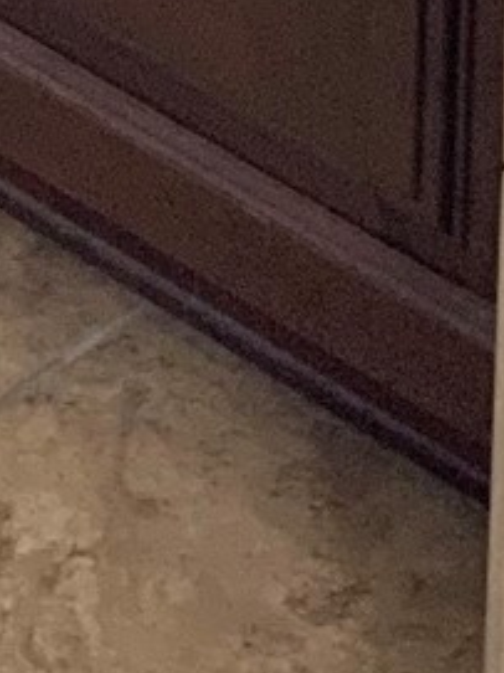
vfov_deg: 7.7
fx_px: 4255
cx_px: -82
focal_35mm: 219
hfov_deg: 6.7
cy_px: -1413
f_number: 1.8
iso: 80
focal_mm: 3
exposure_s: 1/60
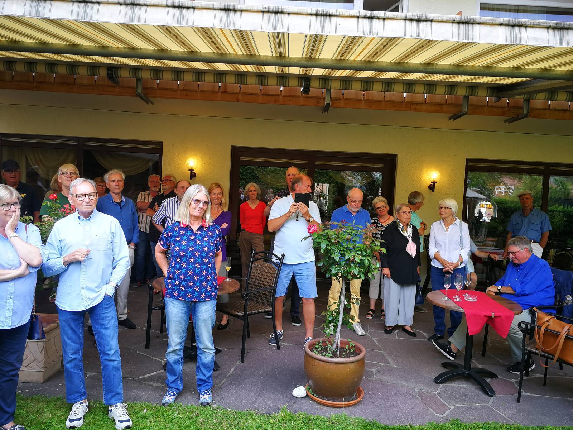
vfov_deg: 51.4
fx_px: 447
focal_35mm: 27
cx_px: 286
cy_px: 215
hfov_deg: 65.3
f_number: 2.2
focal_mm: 3.95
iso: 64
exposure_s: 1/50
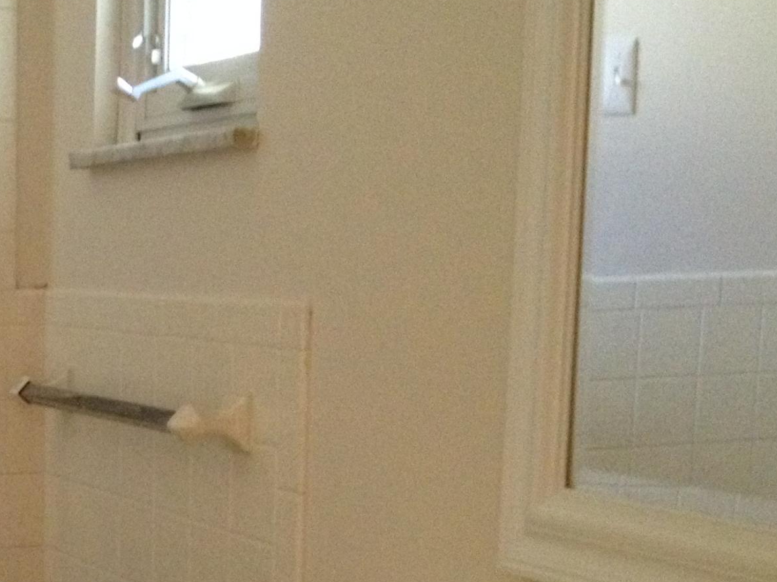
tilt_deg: -8.9
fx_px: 1998
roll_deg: +1.9
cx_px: -174
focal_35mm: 89
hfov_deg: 20.5
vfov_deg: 16.3
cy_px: 552
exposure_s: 1/20
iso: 320
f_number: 2.4
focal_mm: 4.28
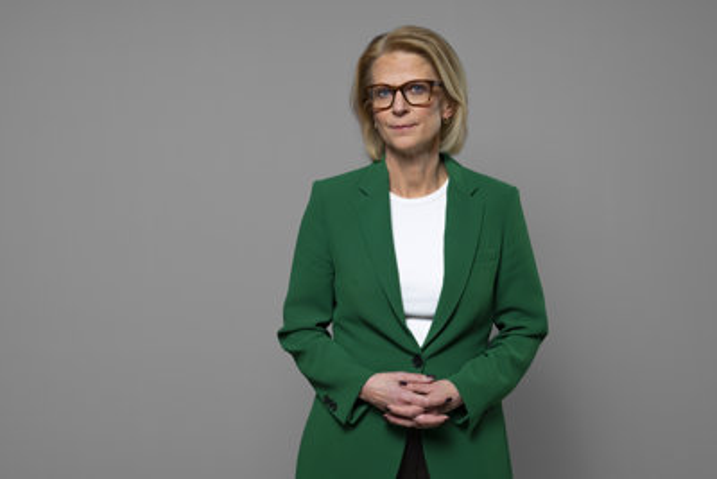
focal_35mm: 50
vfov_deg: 27.0
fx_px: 996
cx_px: 358
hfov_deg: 39.6
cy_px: 240
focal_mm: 50
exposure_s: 1/200
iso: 160
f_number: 4.5
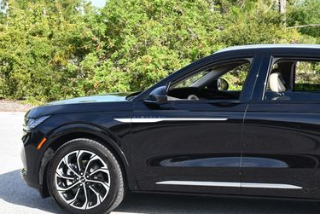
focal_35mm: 82
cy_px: 84
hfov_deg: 24.3
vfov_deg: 16.7
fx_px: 730
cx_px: 262
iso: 200
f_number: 8
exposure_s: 1/250
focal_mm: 24
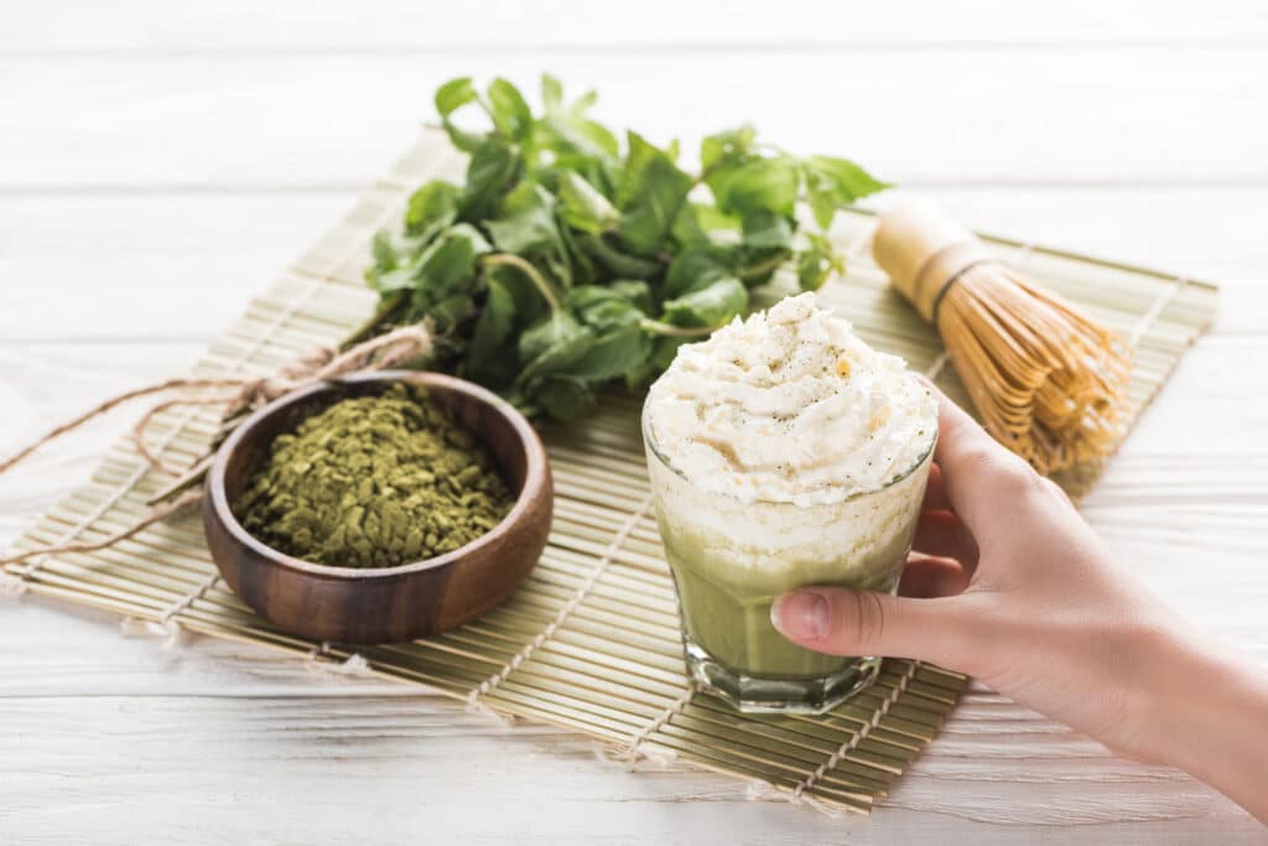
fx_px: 3699
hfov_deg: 19.5
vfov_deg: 13.0
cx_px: 634
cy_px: 423
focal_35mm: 105
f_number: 9
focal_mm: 105
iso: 250
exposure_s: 1/160
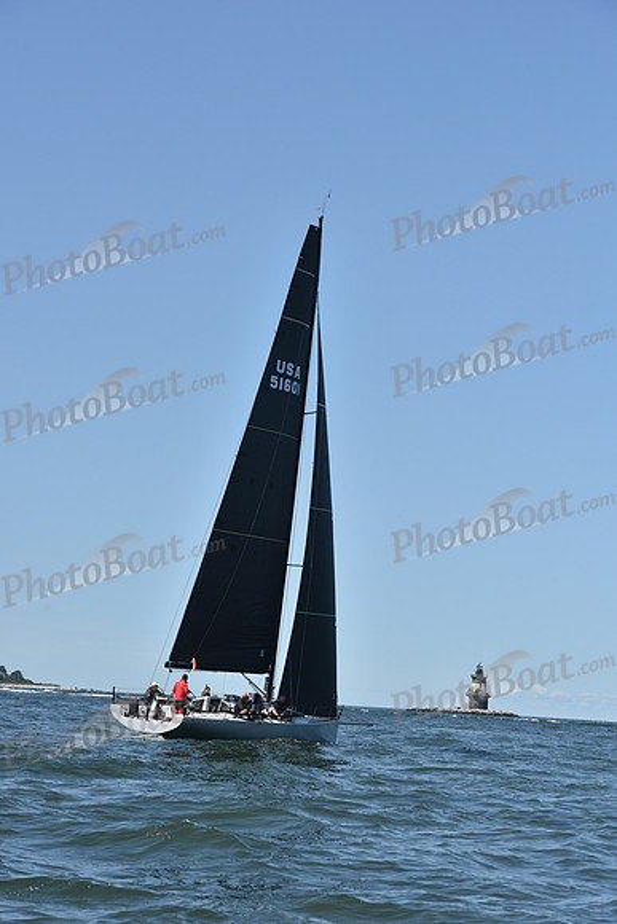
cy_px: 462
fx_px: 2441
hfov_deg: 14.4
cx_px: 308
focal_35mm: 95
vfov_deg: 21.5
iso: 250
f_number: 8
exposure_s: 1/1250
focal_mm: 95
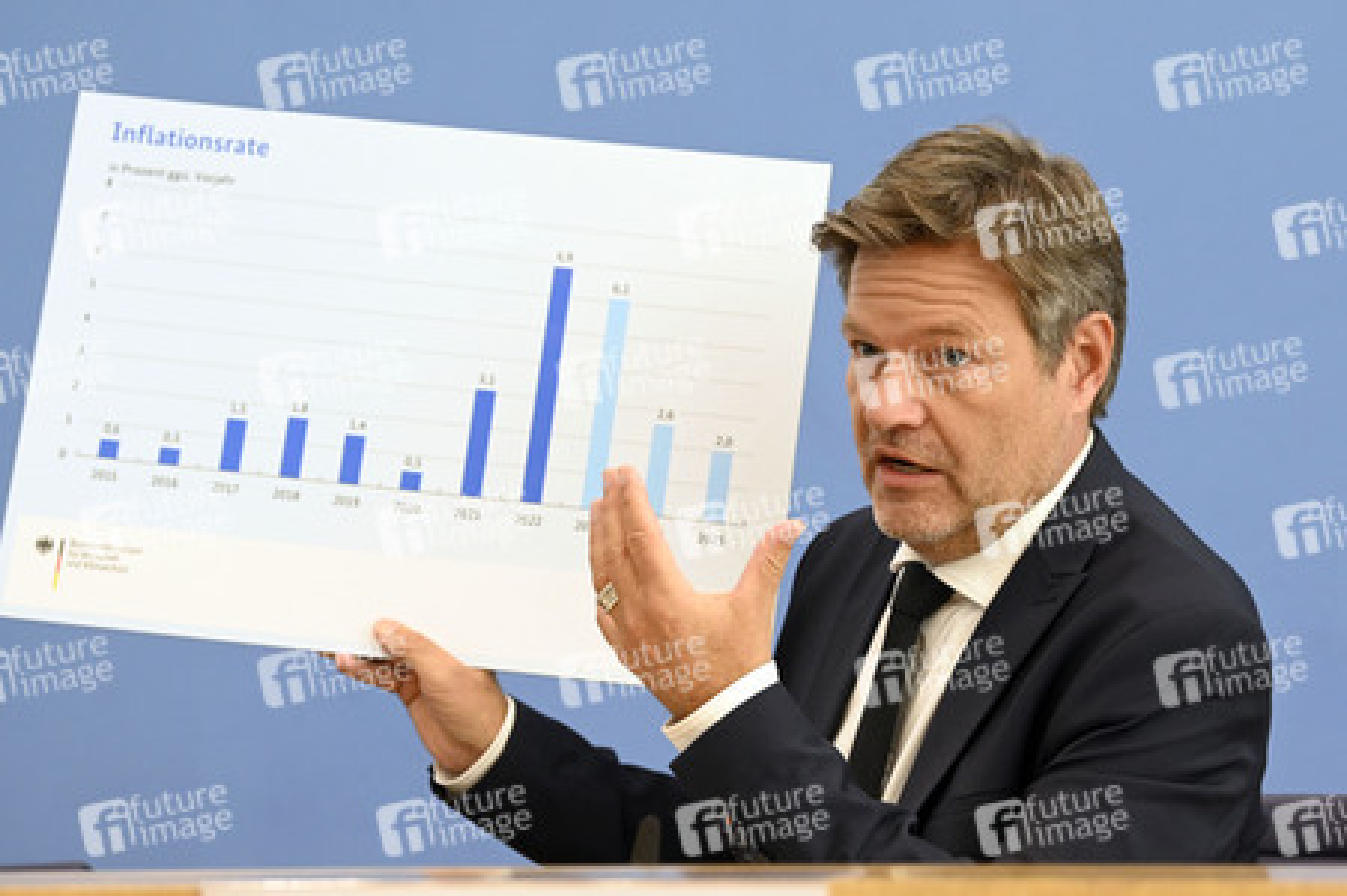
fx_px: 3440
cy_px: 448
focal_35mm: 92
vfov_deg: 14.8
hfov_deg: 22.2
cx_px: 674
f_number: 5
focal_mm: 92
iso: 3200
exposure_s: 1/1000
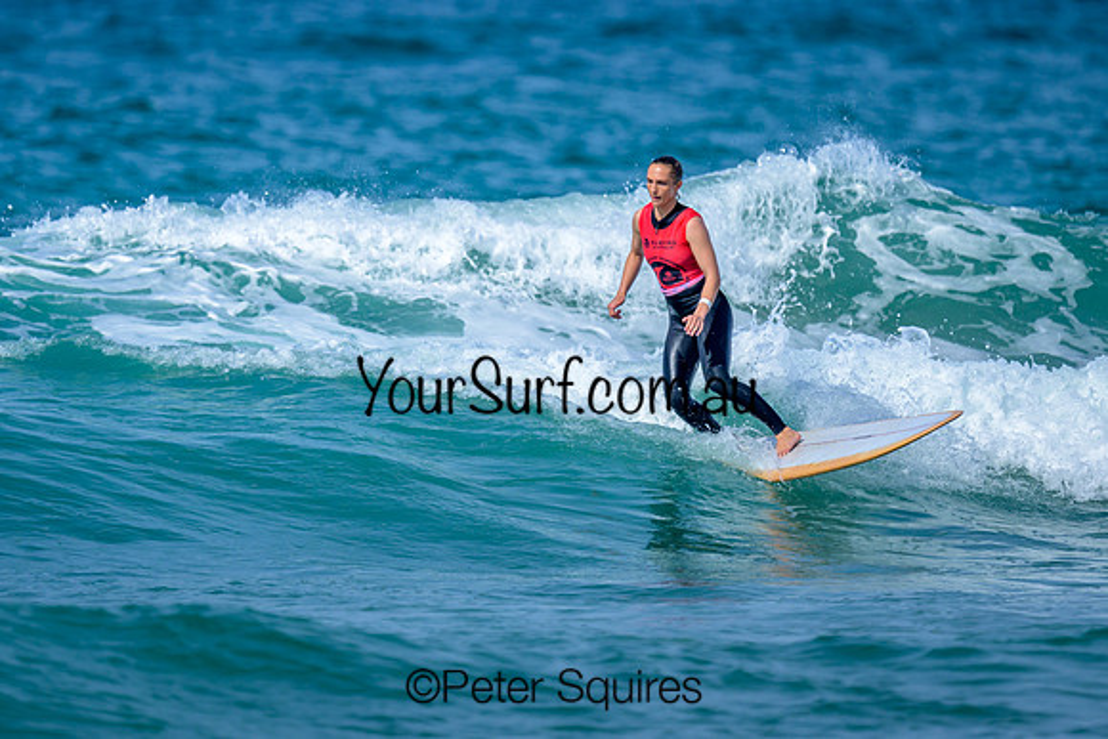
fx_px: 33861
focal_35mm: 1100
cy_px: 255
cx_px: 500
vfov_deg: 1.3
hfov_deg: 1.9
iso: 220
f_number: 6.3
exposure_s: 1/2000
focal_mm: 800
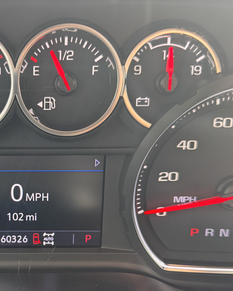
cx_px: 28
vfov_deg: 36.8
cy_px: 205
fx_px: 431
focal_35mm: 50
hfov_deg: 29.2
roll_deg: +0.6
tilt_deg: -26.2
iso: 160
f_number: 1.78
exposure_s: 1/100
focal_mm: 6.76
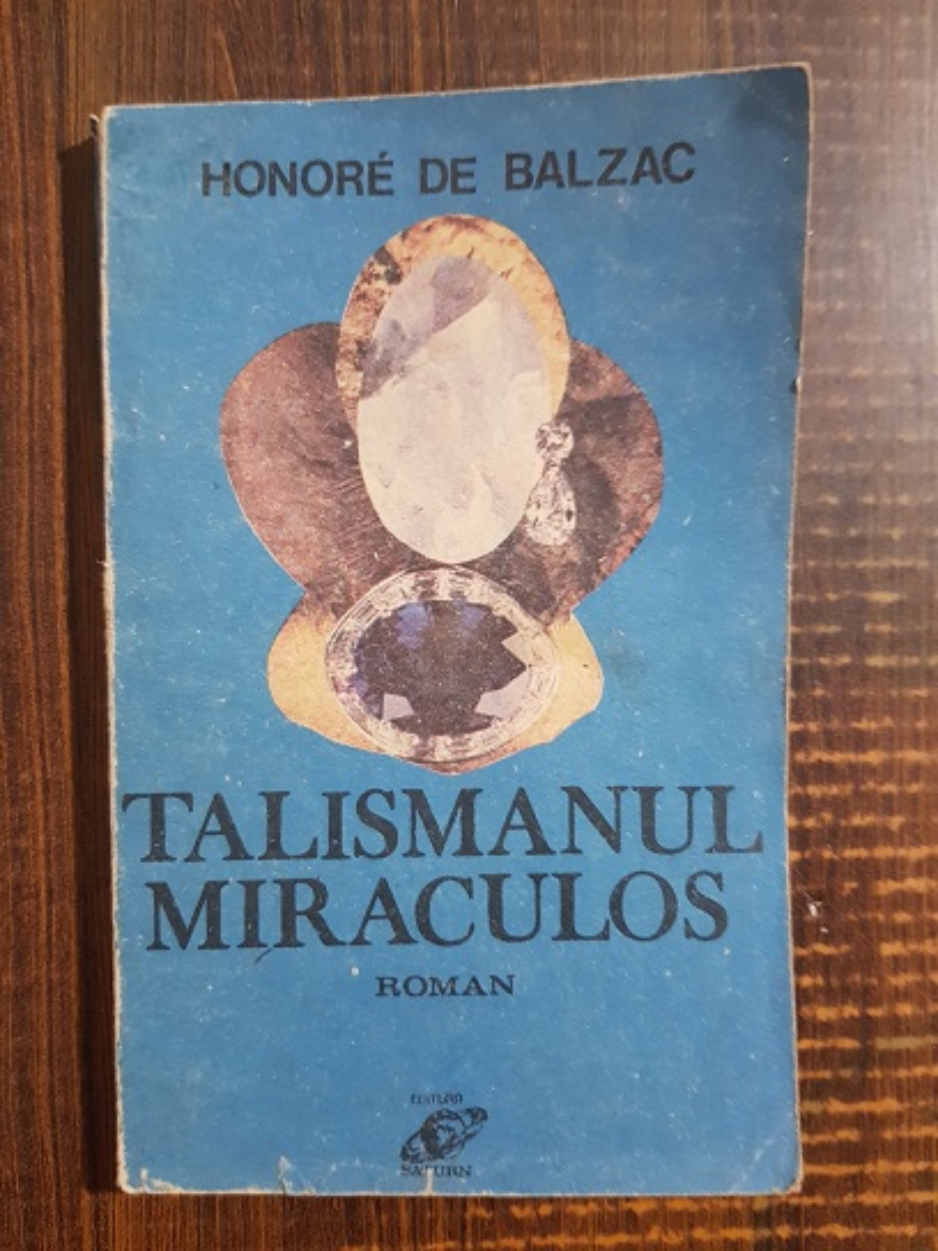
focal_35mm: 26
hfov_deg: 53.1
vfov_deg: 67.3
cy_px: 626
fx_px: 939
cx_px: 469
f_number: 1.7
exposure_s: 1/10
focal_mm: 4.3
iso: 200
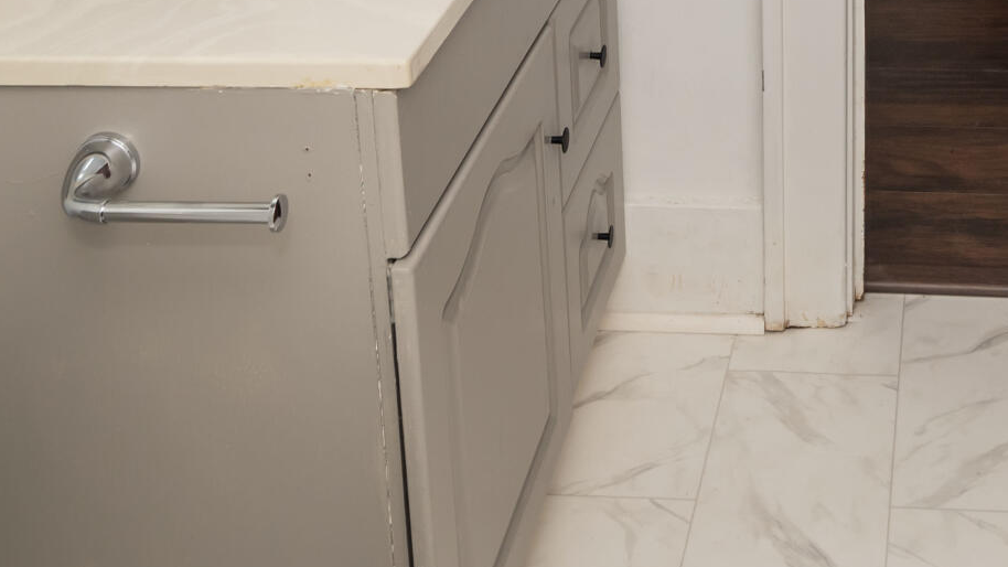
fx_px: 1470
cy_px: -360
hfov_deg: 35.5
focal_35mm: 55
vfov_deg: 18.5
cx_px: 919
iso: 200
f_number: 7.1
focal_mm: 16
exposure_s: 1/100
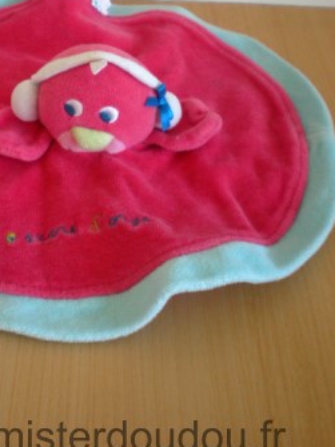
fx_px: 762
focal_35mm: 59
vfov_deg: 32.2
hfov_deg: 24.5
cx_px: 84
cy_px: 116
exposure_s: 1/47
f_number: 3.1
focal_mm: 6.3
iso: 200
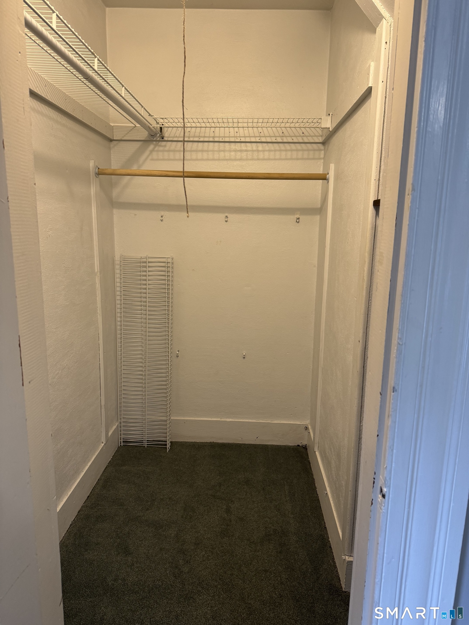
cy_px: 312
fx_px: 434
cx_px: 234
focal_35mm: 24
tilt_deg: -11.2
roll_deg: +0.0
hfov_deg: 56.8
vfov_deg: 71.6
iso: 200
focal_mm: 6.76
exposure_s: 1/60
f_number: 1.78
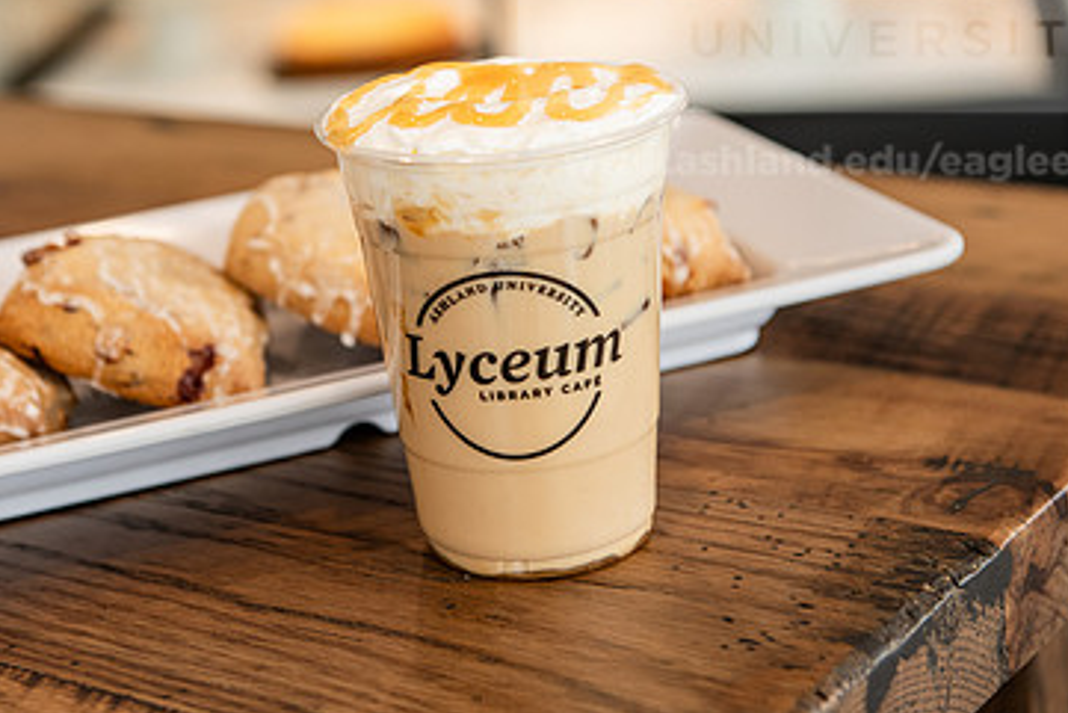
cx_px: 429
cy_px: 223
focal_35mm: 90
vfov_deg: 15.2
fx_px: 2671
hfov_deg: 22.6
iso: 500
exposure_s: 1/200
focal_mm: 56
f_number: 3.5
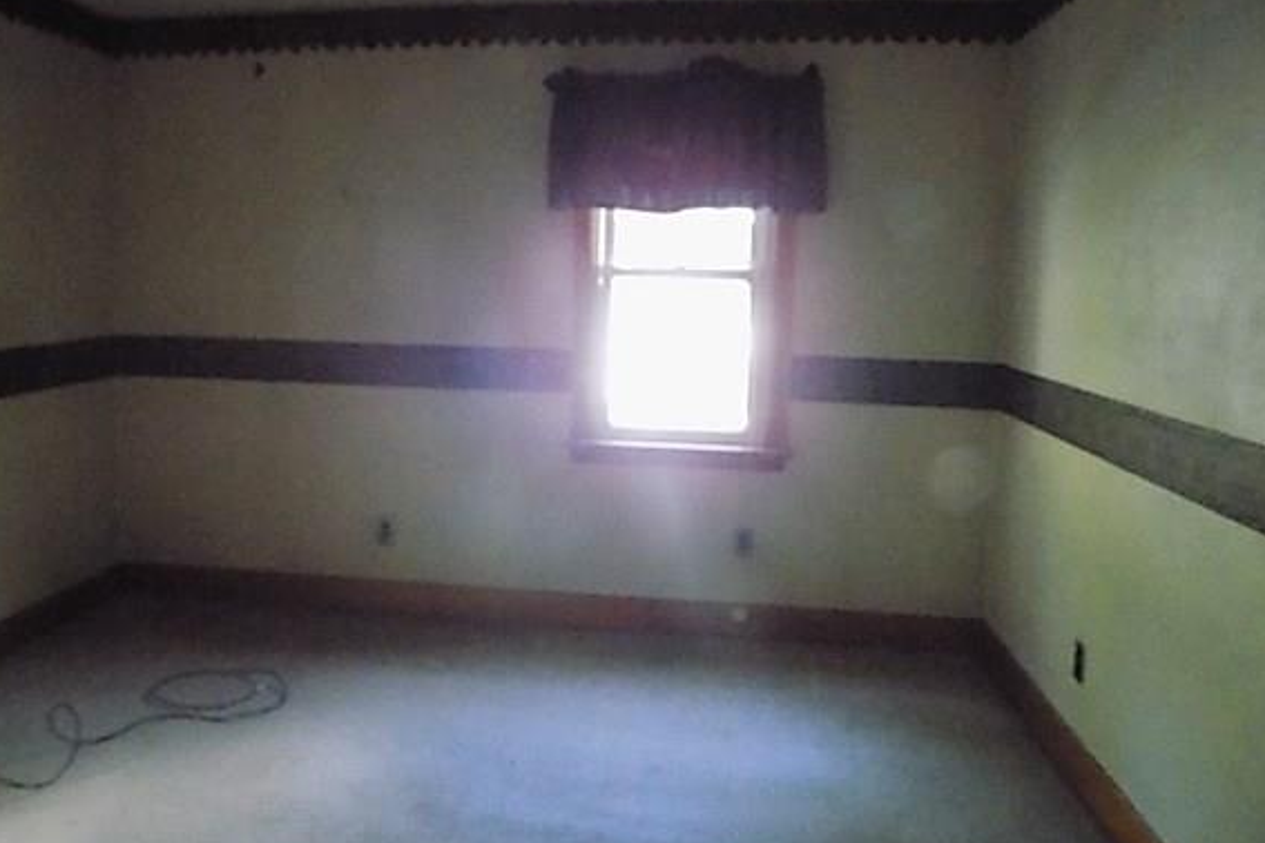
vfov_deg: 47.6
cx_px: 560
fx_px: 949
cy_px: 332
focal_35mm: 27
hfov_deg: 67.2
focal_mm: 4
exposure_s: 1/100
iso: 1600
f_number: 3.1
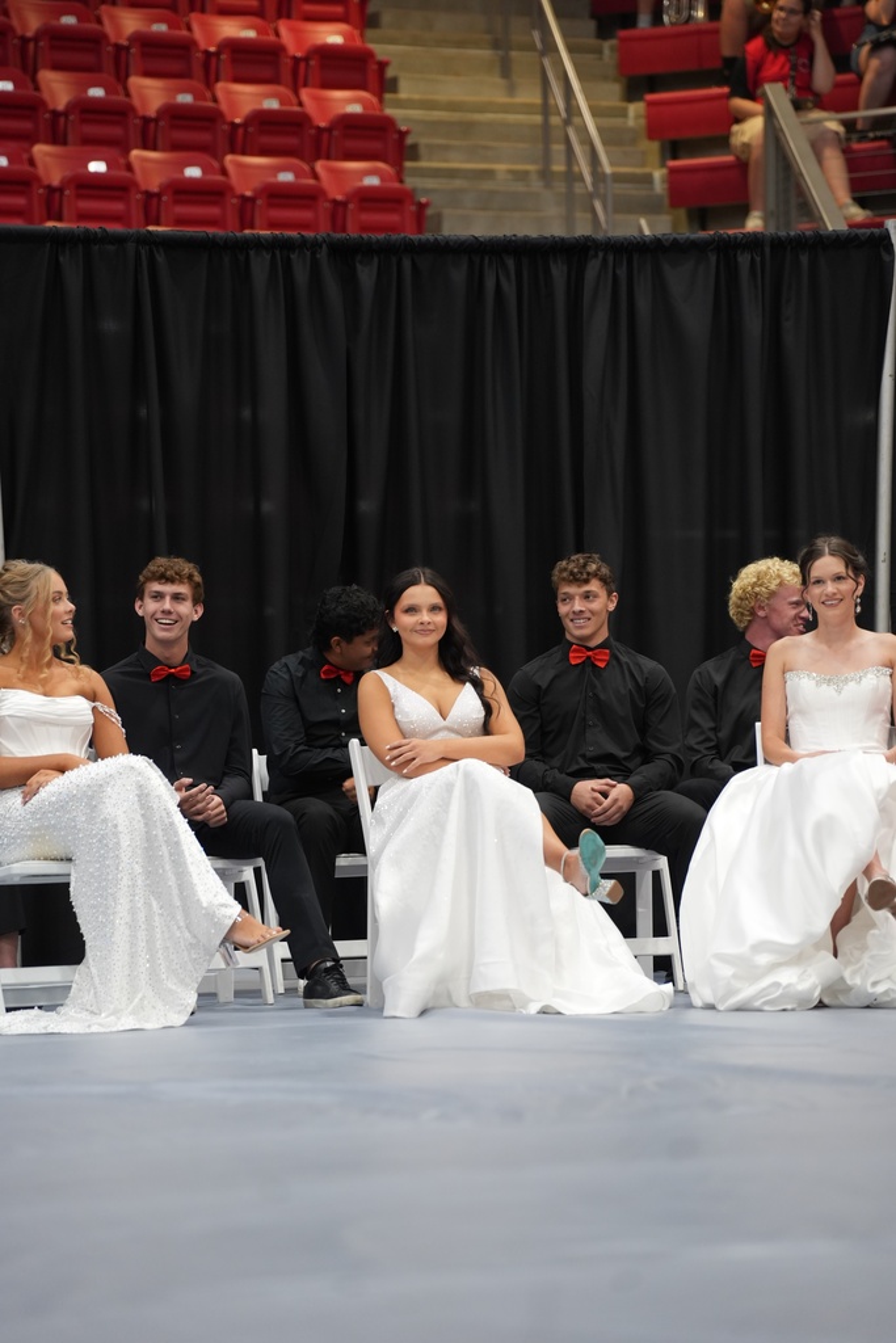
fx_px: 5598
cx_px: 448
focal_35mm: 150
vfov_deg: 13.7
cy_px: 672
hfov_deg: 9.2
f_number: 3.2
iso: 1600
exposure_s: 1/160
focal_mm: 150
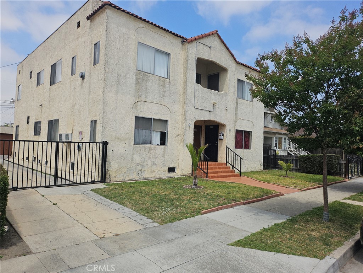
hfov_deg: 71.6
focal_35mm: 24
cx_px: 182
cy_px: 136
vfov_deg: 56.8
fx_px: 252
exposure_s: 1/4980
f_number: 1.8
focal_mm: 5
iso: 50
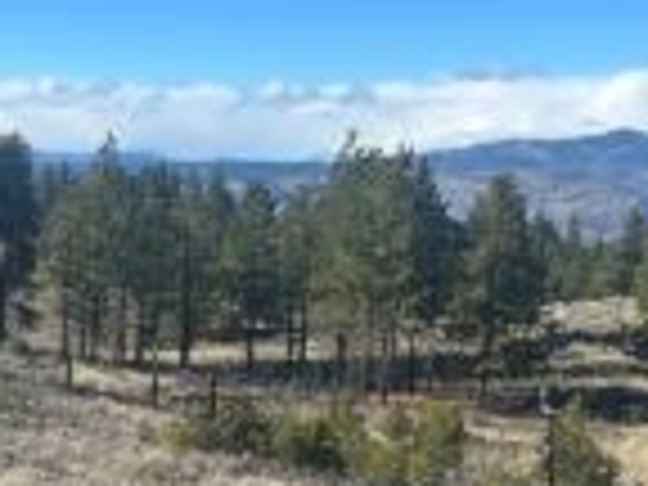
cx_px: 104
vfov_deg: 20.4
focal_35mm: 72
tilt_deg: -4.3
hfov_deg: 26.4
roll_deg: +0.0
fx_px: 1348
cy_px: 212
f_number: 1.5
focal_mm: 5.7
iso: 50
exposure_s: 1/5076
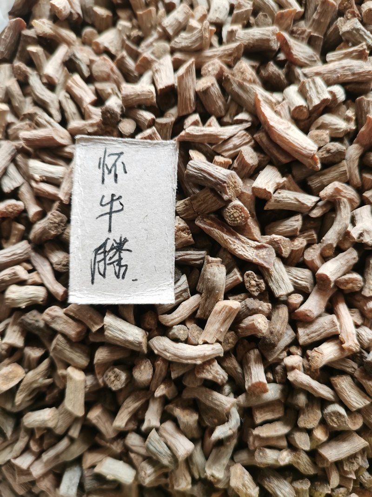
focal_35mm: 27
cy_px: 248
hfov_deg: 51.3
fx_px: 387
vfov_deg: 65.3
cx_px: 186
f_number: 1.8
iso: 320
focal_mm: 5.58
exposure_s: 1/50
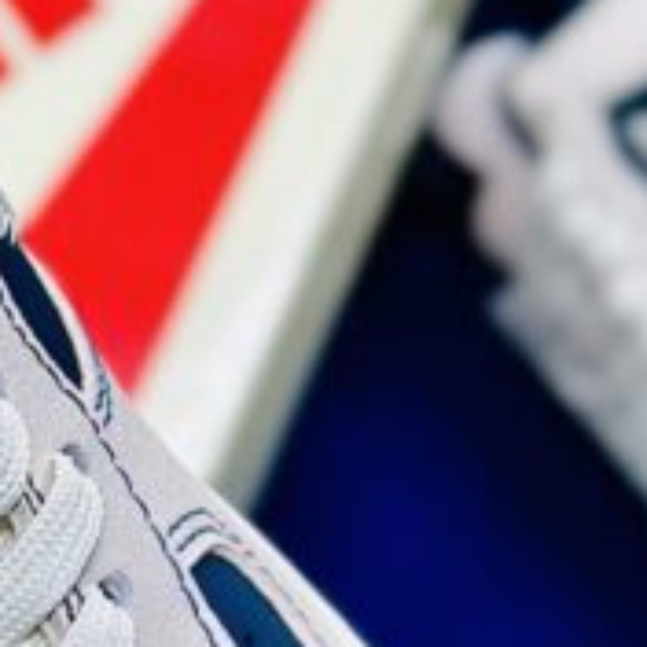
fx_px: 4758
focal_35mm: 225
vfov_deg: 7.8
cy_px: 458
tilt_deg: -53.1
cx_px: -228
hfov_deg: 7.7
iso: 64
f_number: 1.78
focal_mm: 6.86
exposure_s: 1/111
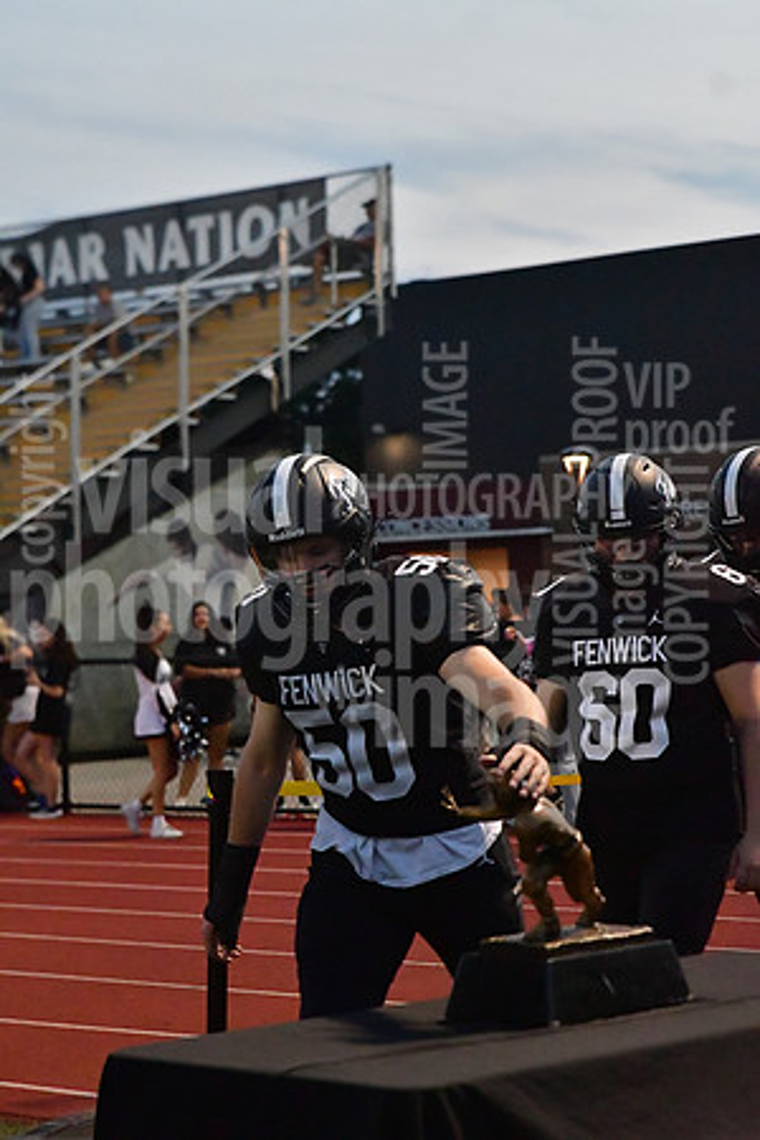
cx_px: 380
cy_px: 570
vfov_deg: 21.9
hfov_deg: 14.7
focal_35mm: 93
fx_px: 2945
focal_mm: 62
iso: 10000
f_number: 4.5
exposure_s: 1/1600
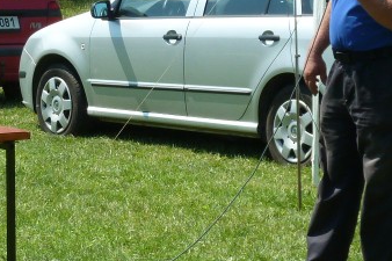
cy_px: 113
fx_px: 2470
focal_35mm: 227
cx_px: 79
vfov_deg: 6.0
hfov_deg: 9.1
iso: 80
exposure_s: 1/320
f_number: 4.1
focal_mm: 11.9
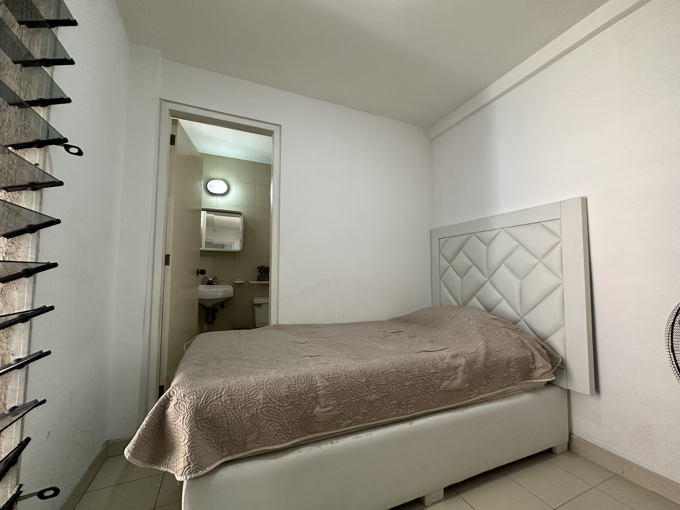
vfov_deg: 85.7
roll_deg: +0.3
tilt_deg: +4.7
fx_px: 275
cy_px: 255
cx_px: 340
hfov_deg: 102.1
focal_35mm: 14
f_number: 2.2
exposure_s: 1/120
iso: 250
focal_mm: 2.22
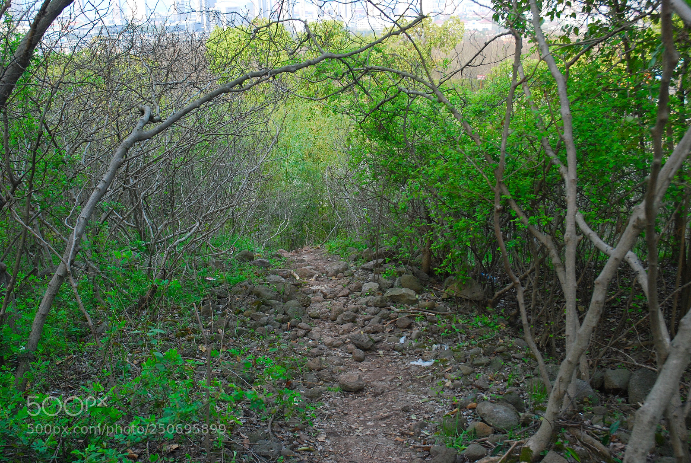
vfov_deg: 35.6
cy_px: 232
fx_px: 721
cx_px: 346
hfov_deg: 51.2
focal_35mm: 38
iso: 500
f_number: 8
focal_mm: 25
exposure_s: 1/100
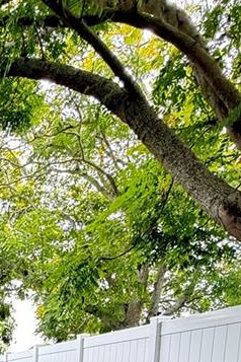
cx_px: -117
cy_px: 449
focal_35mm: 49
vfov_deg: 32.3
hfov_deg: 22.6
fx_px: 492
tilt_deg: -7.8
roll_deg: -1.2
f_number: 2.2
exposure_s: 1/99
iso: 160
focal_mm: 2.22
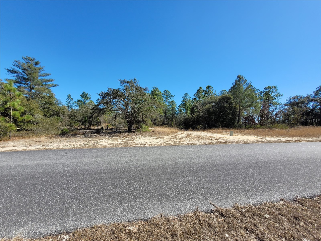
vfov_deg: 89.9
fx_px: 121
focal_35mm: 13
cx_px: 160
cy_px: 120
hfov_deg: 106.2
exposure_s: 1/1339
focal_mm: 1.74
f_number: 2.2
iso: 40
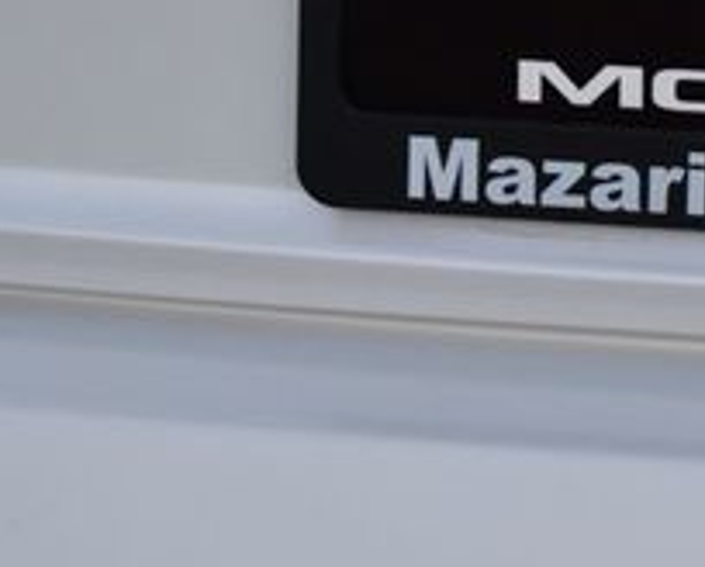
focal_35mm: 229
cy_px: -128
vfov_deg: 6.7
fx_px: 4787
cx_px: 885
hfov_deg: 8.3
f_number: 6.3
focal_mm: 52
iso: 1100
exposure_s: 1/15
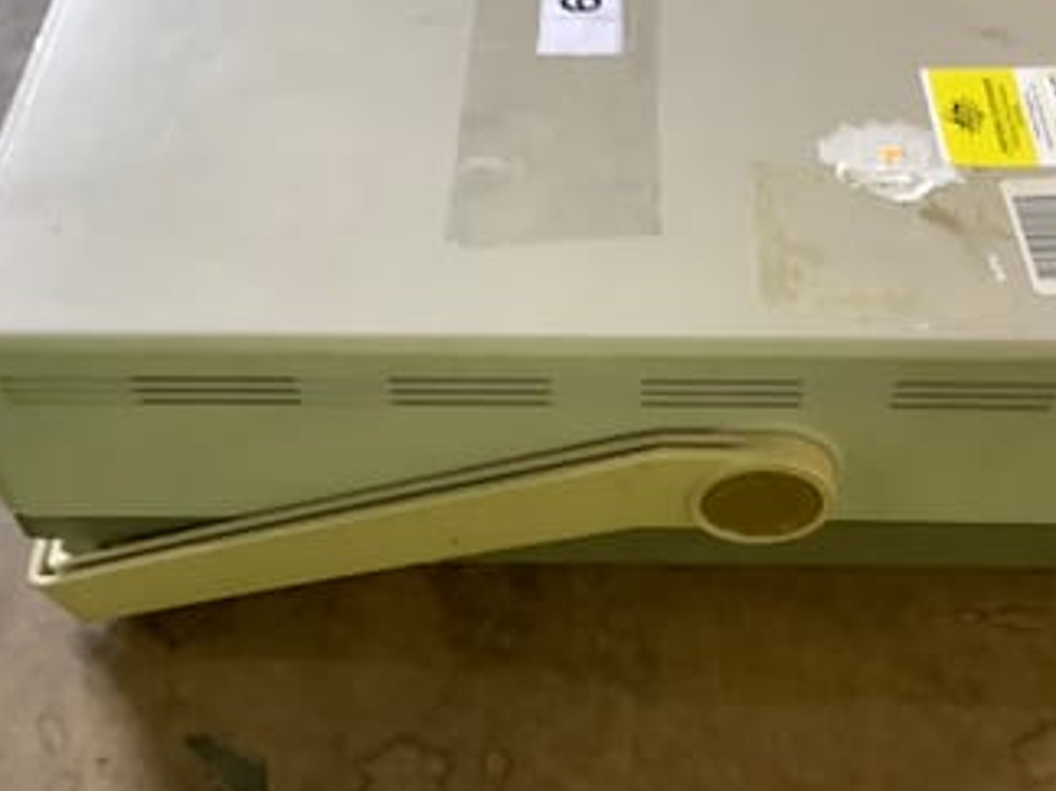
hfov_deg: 39.5
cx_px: 621
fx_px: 1464
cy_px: 273
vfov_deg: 30.1
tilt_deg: -46.3
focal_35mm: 48
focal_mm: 3.3
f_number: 2.4
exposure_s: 1/50
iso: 200
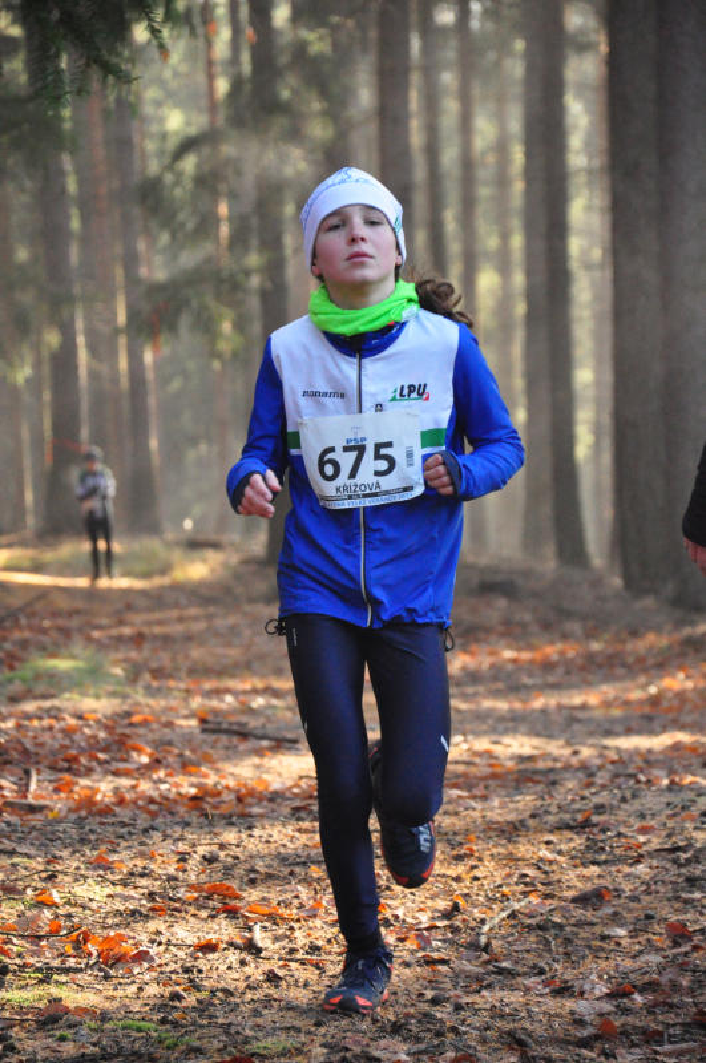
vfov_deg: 13.1
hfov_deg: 8.7
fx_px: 4647
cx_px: 353
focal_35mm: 158
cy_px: 532
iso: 3200
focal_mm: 105
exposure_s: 1/500
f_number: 5.6
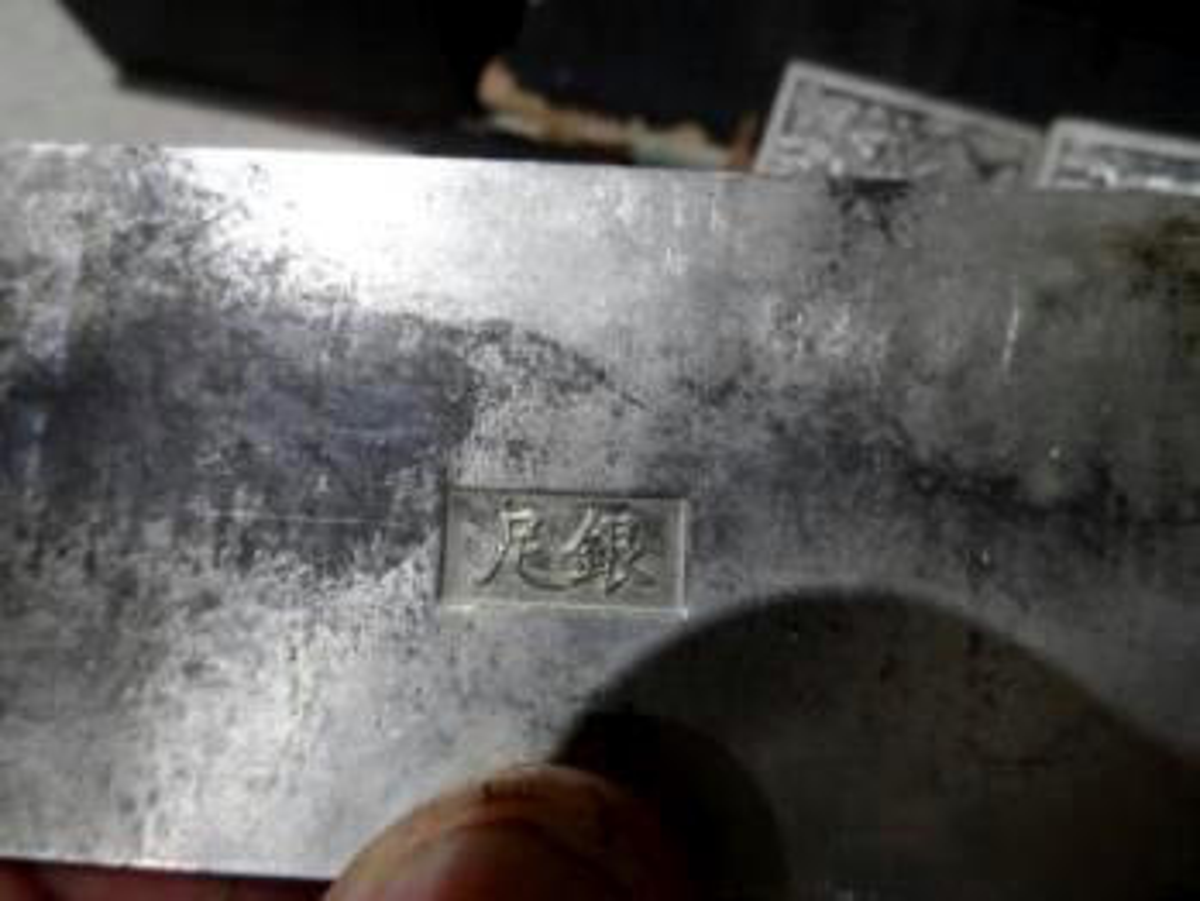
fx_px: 832
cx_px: 600
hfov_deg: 71.6
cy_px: 450
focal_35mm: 24
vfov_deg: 56.8
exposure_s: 1/30
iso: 320
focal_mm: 4
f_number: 3.2
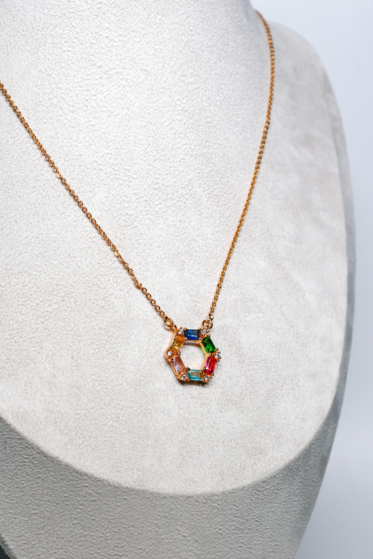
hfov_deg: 26.0
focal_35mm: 52
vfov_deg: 38.2
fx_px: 808
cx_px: 186
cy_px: 280
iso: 800
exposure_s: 1/320
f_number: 7.1
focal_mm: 35
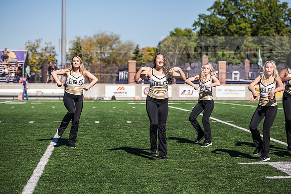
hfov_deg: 21.5
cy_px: 97
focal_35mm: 95
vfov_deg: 14.4
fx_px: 768
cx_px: 146
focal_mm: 95
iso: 100
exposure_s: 1/800
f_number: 3.5
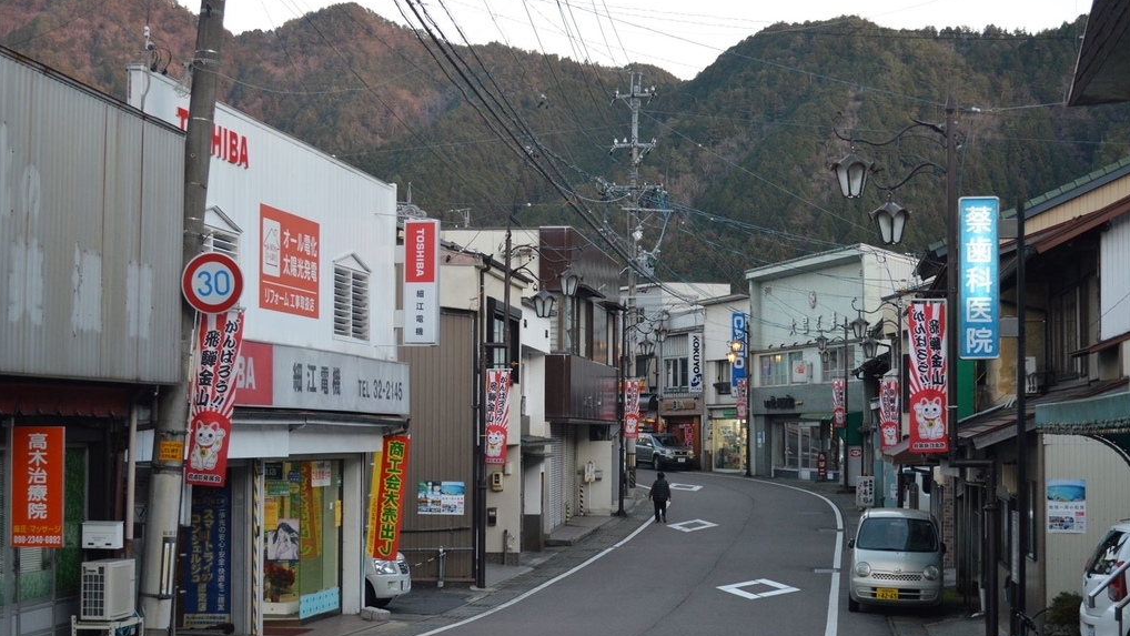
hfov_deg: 34.9
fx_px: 1798
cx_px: 565
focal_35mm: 60
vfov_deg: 20.1
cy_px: 327
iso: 720
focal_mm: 38
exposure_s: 1/60
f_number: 5
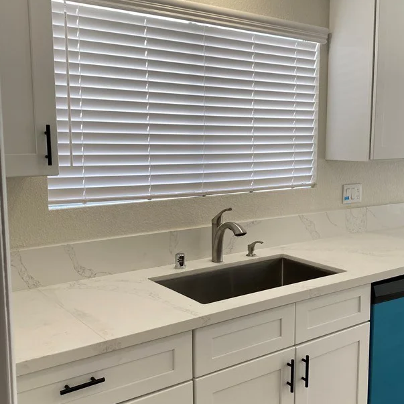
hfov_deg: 42.7
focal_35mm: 39
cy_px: 206
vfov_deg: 42.8
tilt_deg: -7.2
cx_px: 236
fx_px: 515
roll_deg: +0.1
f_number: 1.8
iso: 40
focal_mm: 4.25
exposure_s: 1/120
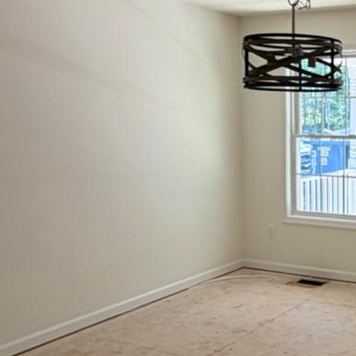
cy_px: 167
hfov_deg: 31.6
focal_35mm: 46
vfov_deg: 36.8
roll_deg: -0.5
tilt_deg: -4.5
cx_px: 412
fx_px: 535
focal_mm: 2.22
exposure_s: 1/121
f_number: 2.2
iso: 160
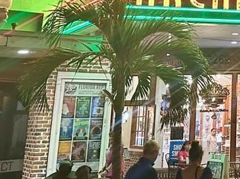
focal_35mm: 78
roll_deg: +0.4
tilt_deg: +16.9
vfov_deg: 17.8
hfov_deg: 22.5
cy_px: -46
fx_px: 541
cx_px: 308
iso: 500
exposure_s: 1/60
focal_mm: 6.86
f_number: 1.78
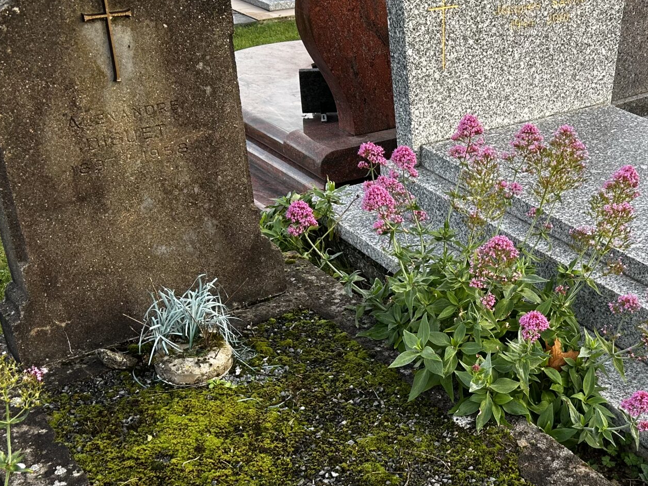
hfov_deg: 35.2
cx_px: 499
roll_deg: -1.1
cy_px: 325
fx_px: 992
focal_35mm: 53
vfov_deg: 27.4
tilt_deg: -29.4
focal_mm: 5.7
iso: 32
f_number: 1.5
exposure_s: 1/121
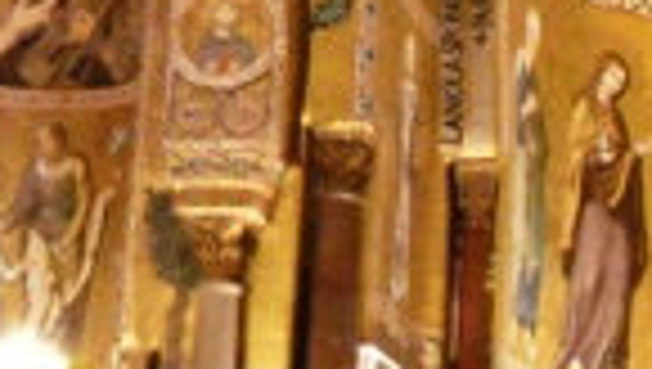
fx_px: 2389
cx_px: 733
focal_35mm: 138
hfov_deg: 15.1
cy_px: -94
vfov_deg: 8.7
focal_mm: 6.72
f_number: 3.1
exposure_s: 1/24
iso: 800
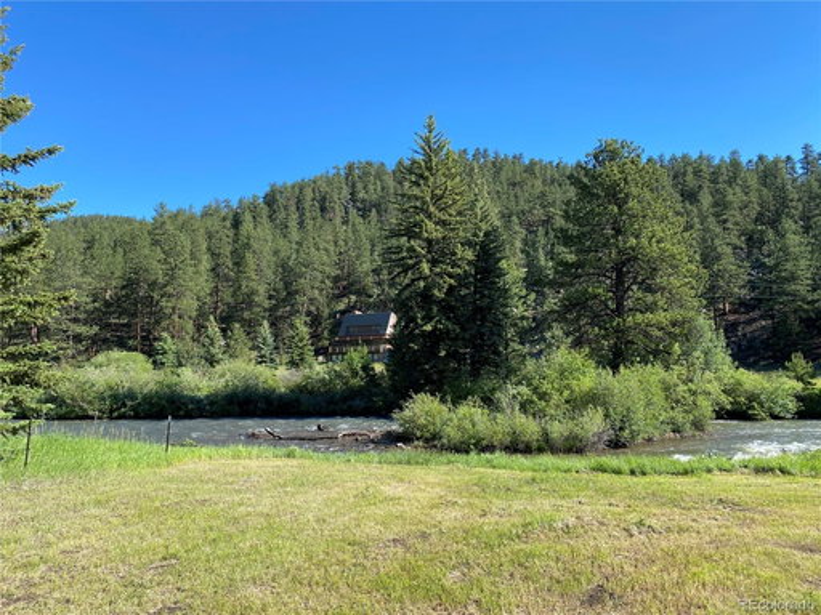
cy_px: 308
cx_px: 410
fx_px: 617
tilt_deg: +5.7
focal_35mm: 26
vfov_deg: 53.1
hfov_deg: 67.3
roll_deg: +1.0
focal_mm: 4.25
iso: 32
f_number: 1.8
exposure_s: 1/1103
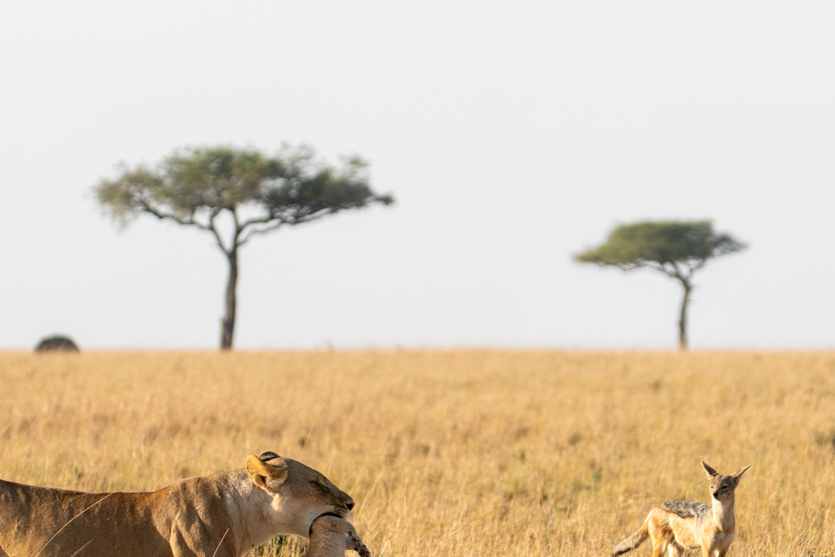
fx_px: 10785
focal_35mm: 465
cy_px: 301
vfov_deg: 3.0
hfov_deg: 4.4
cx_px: 495
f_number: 5.6
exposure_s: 1/1000
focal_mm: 200
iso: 200
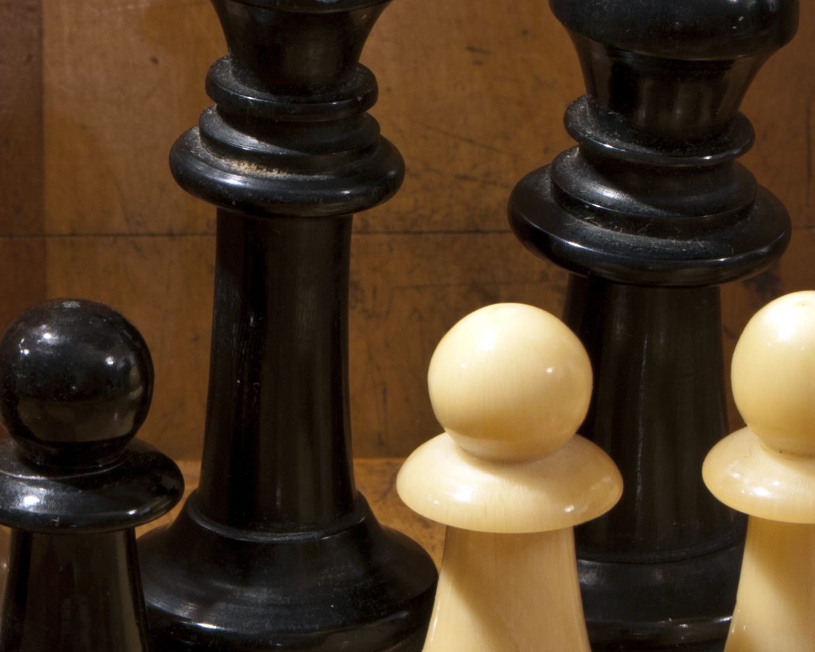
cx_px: -49
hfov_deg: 5.0
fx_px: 9315
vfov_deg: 4.0
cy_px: 204
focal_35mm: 386
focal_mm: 105
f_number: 18
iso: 100
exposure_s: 1
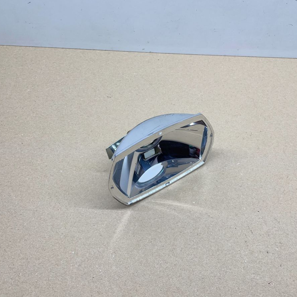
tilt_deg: -58.1
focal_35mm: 31
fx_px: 301
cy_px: 148
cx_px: 164
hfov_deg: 52.4
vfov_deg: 52.5
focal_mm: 4.2
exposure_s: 1/100
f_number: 1.6
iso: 50
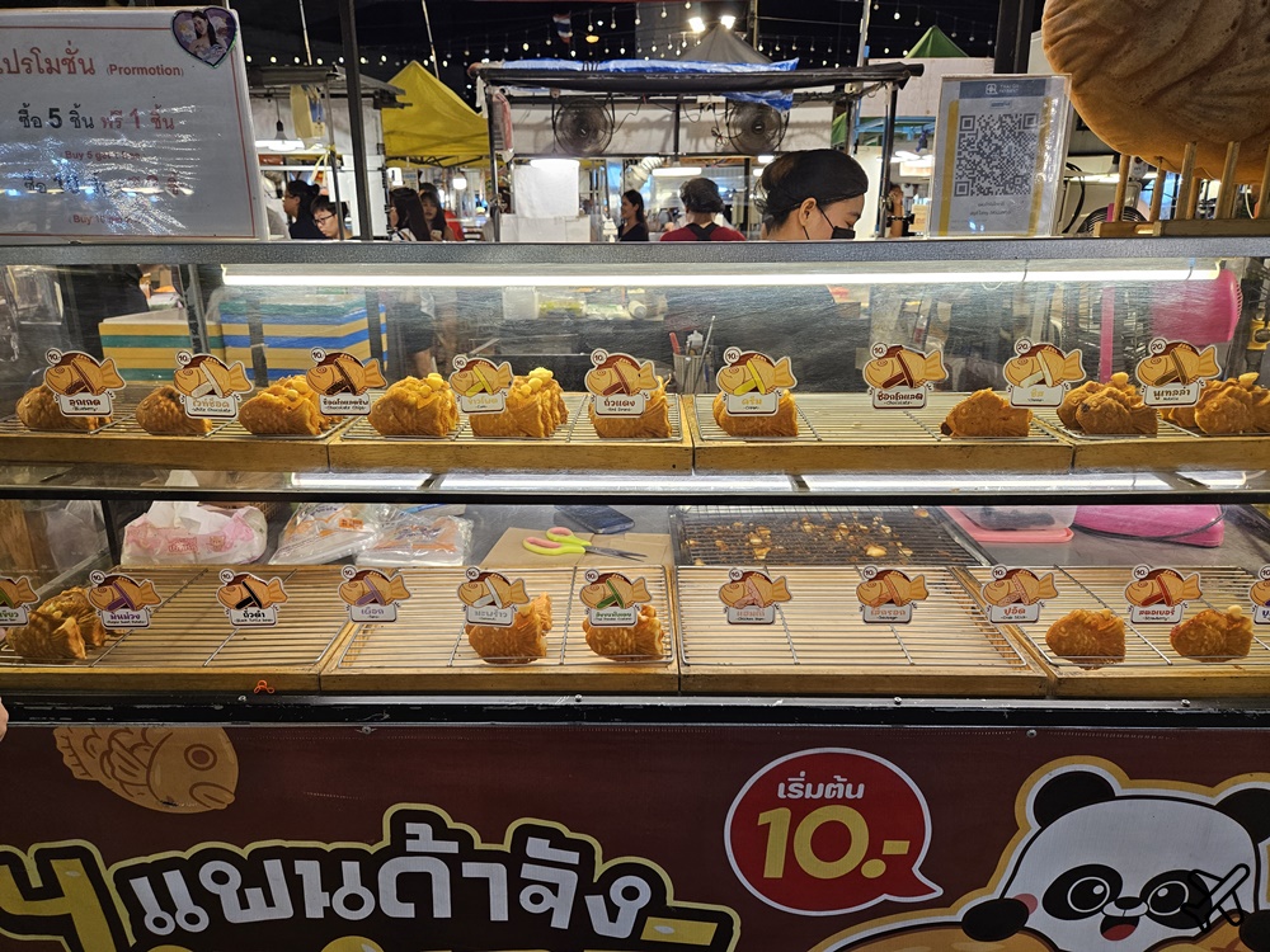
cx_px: 635
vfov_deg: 58.9
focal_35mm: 23
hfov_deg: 73.9
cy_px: 476
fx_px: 844
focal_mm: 5.4
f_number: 1.8
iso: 125
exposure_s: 1/190
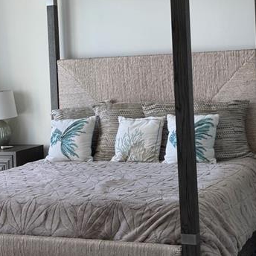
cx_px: 147
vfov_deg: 23.2
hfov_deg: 23.3
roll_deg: +3.5
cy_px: 74
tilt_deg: +0.1
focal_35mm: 74
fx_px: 619
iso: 50
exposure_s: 1/126
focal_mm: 6.76
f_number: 1.78
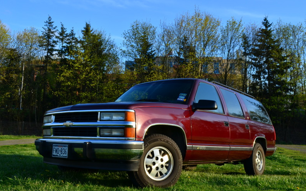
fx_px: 308
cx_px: 152
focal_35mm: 37
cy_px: 94
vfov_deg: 34.4
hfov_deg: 52.8
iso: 200
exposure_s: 1/100
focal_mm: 24
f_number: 11
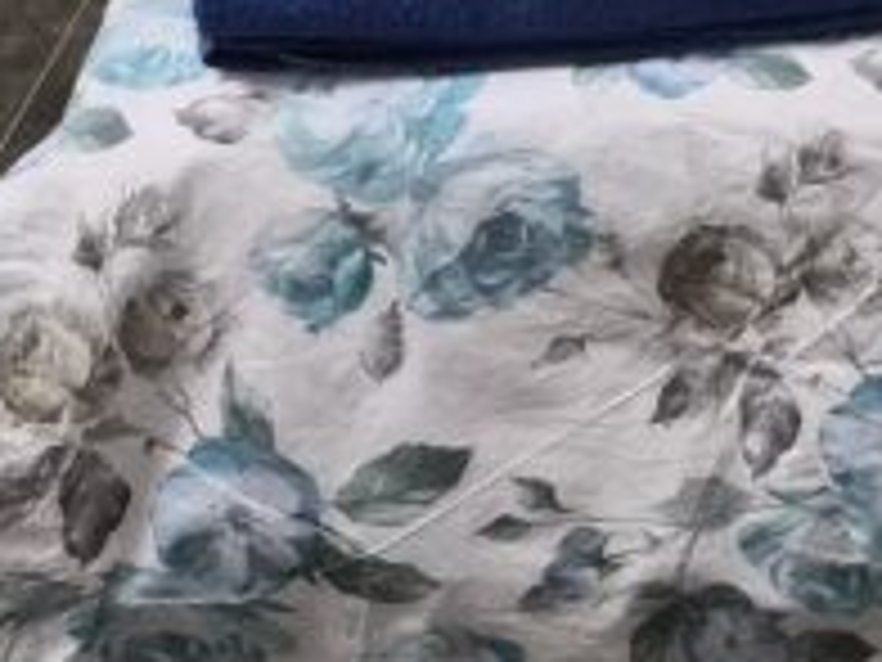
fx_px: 3058
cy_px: -585
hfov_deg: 13.6
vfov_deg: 11.3
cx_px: 1863
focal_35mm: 120
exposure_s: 1/100
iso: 1000
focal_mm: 5.4
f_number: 1.8
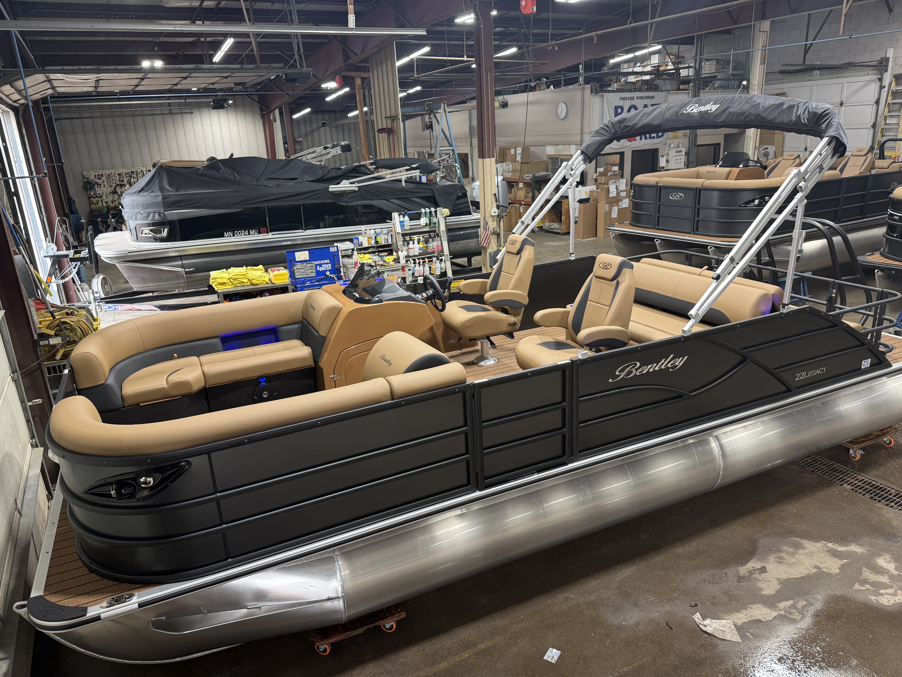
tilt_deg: -18.4
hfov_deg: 71.6
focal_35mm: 24
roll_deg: +3.3
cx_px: 451
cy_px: 338
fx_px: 625
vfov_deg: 56.8
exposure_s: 1/60
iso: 125
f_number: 1.78
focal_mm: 6.76
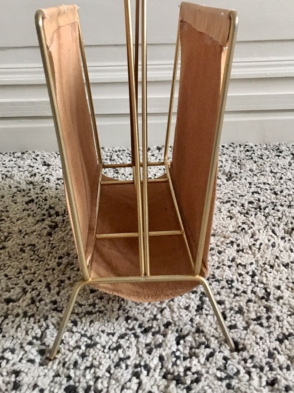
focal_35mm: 43
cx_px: 156
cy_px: 134
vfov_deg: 43.3
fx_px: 487
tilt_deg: -15.4
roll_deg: +0.5
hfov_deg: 33.6
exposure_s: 1/25
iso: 200
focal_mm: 4.15
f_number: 2.2
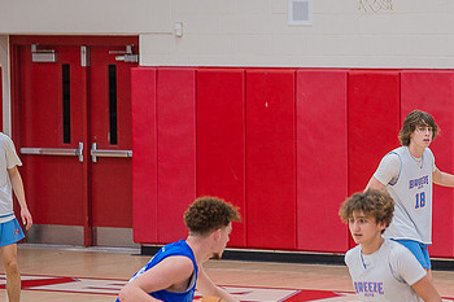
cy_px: 218
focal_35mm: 239
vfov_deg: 5.7
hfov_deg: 8.6
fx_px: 3012
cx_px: 357
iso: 1000
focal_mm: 135
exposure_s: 1/250
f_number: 5
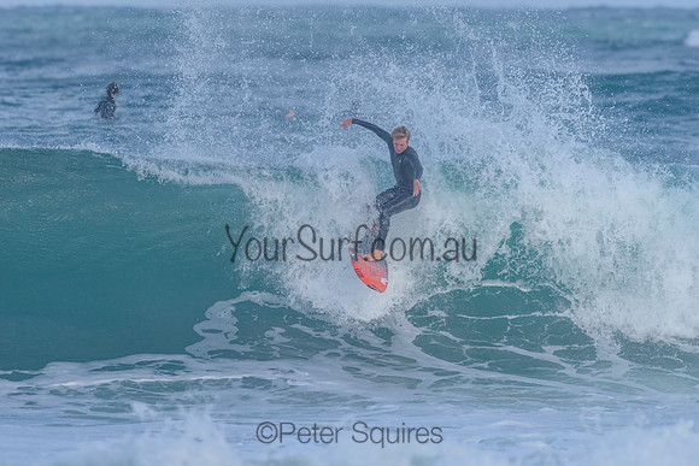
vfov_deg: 2.2
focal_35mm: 613
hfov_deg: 3.4
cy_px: 182
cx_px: 311
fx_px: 11896
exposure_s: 1/2000
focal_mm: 500
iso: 500
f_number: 5.6
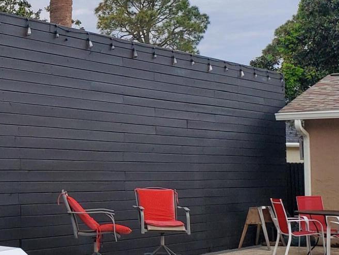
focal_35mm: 79
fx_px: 774
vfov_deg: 18.6
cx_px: -32
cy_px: 72
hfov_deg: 23.2
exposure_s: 1/120
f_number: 2.4
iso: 125
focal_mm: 4.3
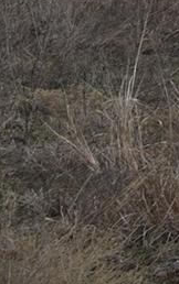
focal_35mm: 218
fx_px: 1696
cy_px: -285
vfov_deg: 9.0
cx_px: 898
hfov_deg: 4.9
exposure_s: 1/320
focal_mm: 18
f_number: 9
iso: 100
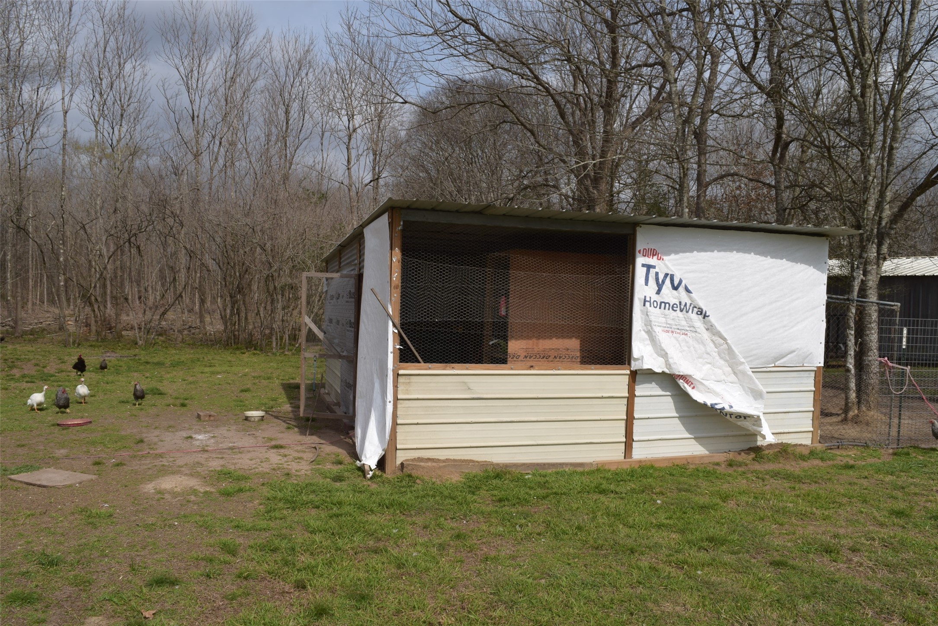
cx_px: 469
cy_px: 313
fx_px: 704
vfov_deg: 48.0
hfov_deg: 67.4
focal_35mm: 27
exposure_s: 1/200
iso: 100
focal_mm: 18
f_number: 11
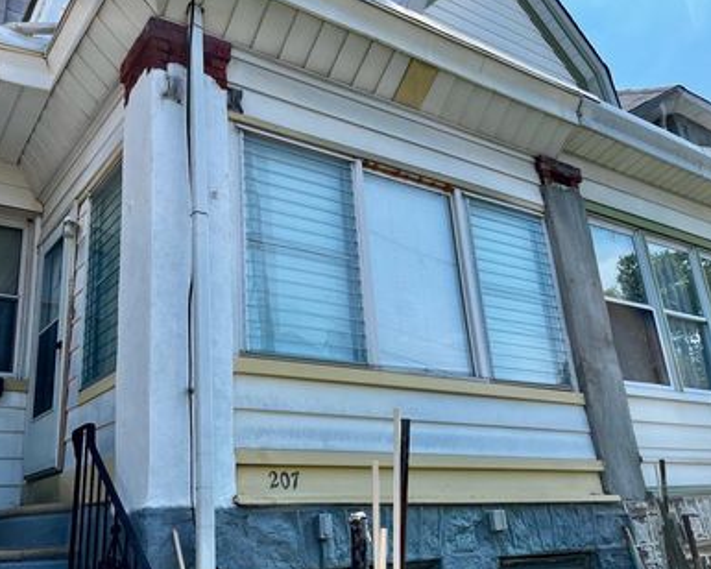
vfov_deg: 44.5
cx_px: 279
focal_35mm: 33
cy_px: 280
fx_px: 694
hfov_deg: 53.8
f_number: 1.6
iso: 50
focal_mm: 5.1
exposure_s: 1/1992
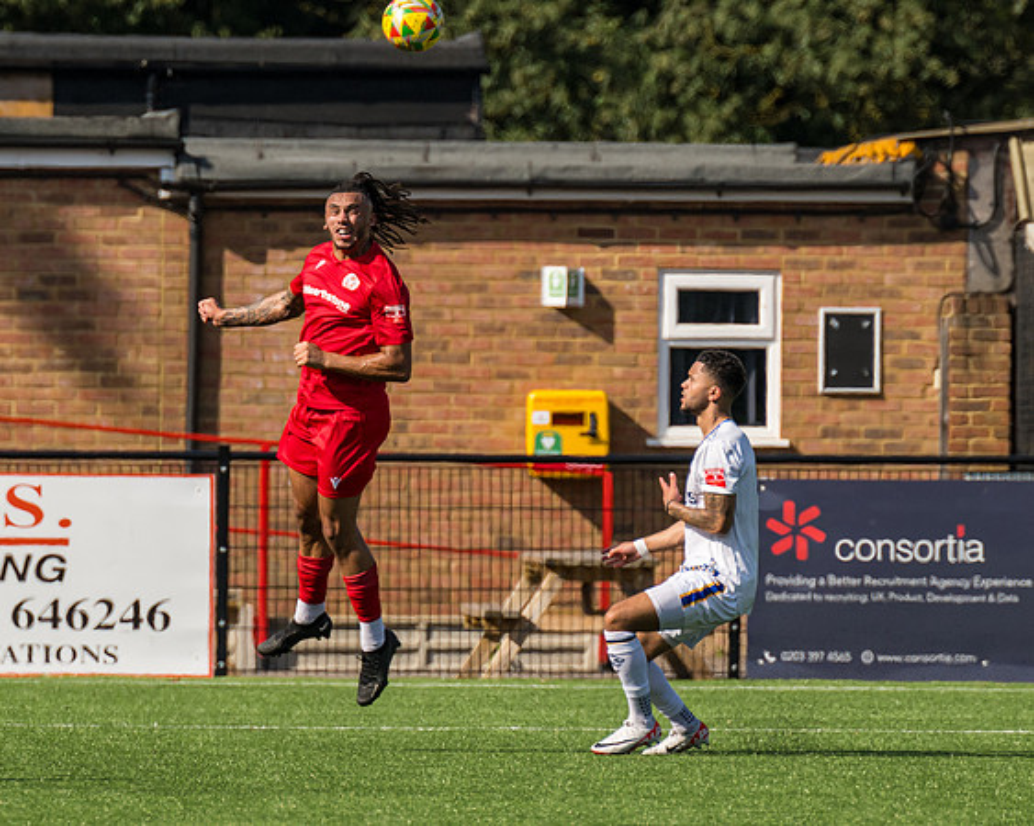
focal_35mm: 693
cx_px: 502
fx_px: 21193
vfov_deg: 2.2
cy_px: 404
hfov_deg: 2.8
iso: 200
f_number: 4.5
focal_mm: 280
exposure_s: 1/2500
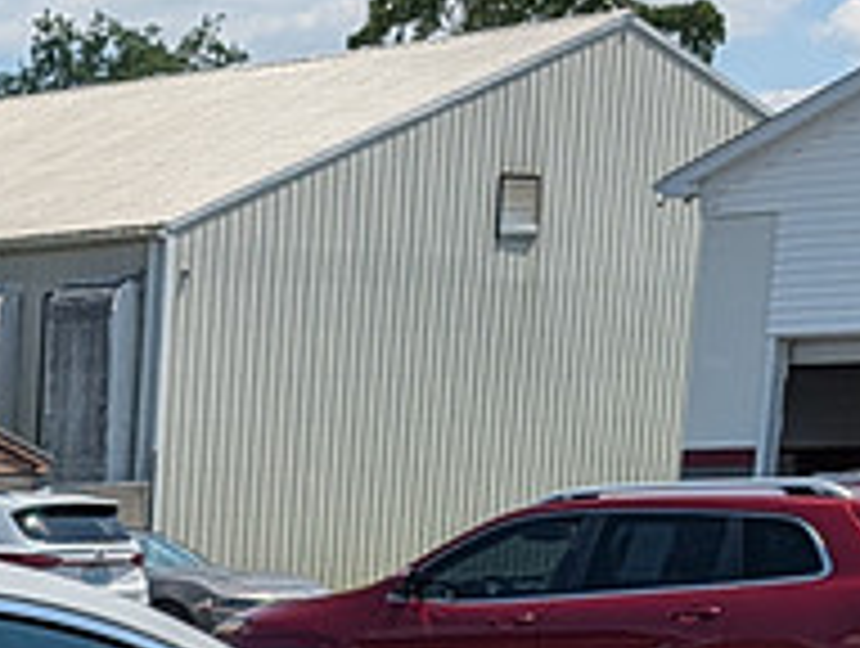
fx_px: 3186
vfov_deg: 10.7
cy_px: 1274
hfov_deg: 13.5
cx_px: -756
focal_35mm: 128
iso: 21
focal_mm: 6.9
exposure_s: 1/26316
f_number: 1.68
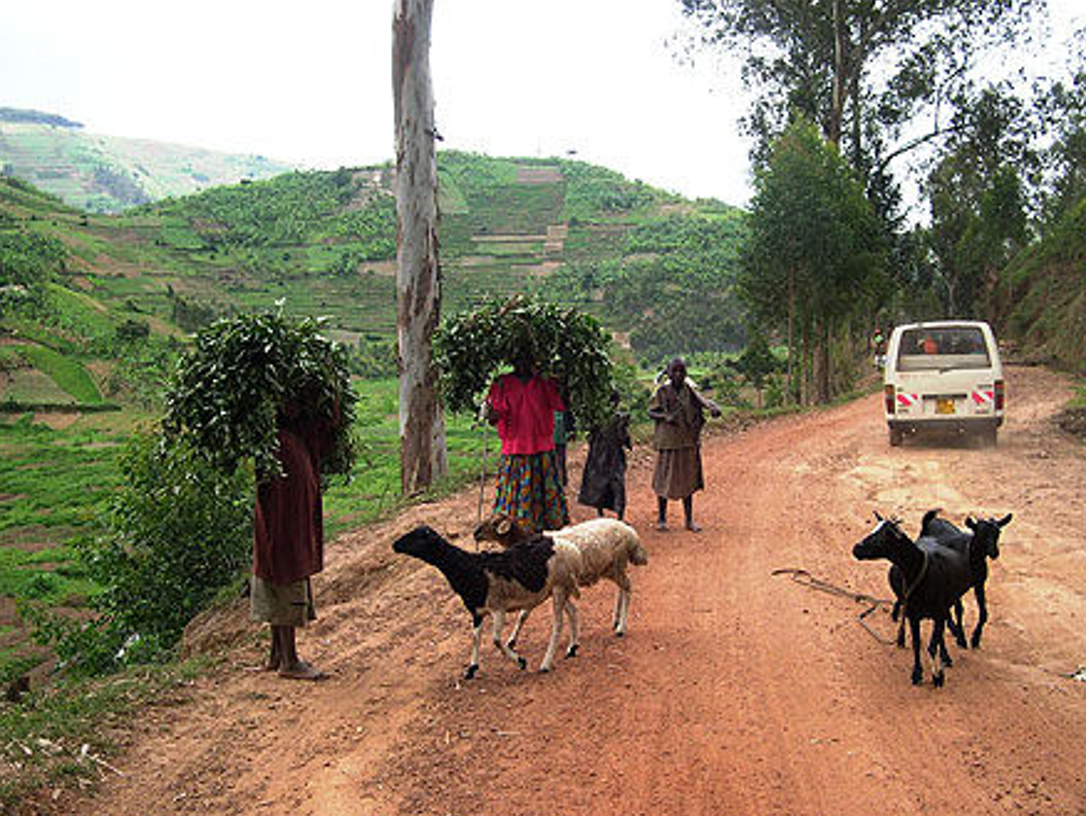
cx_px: 533
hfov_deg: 47.8
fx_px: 1224
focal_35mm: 39
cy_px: 417
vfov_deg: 36.9
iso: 100
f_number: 2.8
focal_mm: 8
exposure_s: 1/447
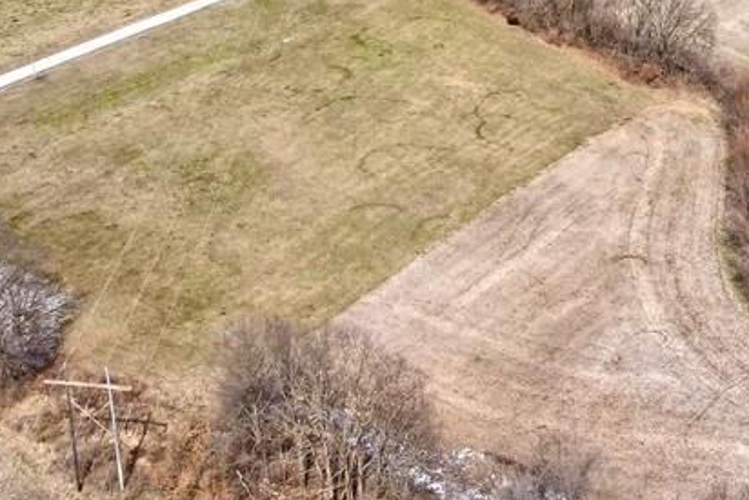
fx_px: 1290
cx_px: 502
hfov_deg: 32.1
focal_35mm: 62
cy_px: 85
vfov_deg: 21.6
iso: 100
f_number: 2.8
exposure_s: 1/725
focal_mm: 4.5
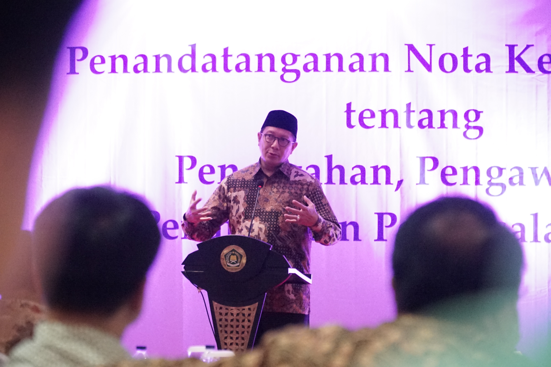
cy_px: 184
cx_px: 276
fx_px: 2403
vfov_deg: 8.7
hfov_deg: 13.1
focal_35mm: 157
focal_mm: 105
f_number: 4
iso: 10000
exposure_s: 1/100
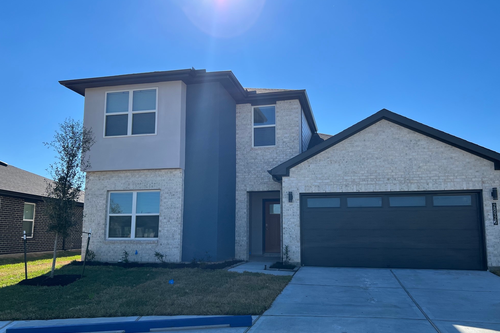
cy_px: 183
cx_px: 257
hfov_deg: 65.5
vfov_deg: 46.3
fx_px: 389
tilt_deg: +6.6
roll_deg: +1.4
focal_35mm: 28
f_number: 1.5
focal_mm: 5.7
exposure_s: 1/4444
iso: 50
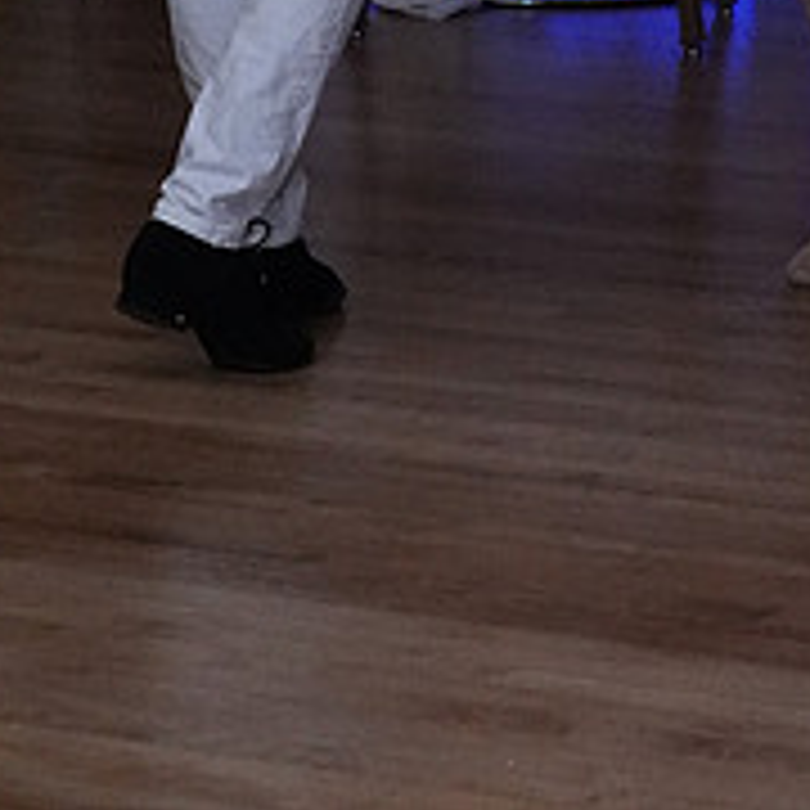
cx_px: 479
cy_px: -490
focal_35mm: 192
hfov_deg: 9.1
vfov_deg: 8.8
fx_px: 5083
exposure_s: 1/200
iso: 5000
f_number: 7.1
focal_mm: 47
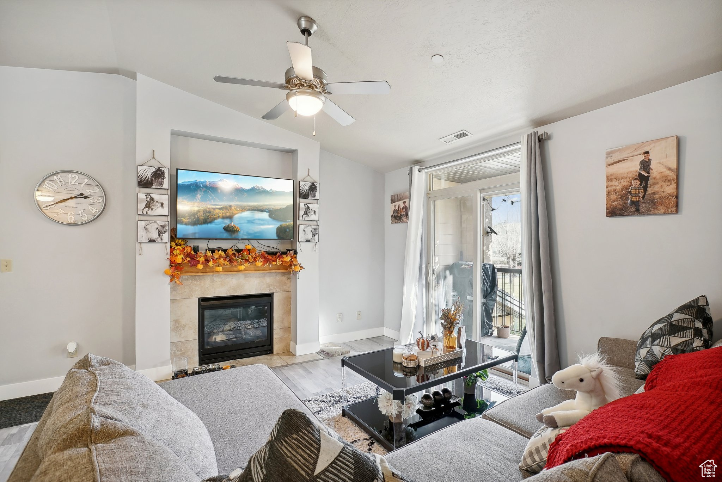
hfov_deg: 96.7
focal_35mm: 16
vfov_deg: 73.8
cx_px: 361
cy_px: 241
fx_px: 321
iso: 400
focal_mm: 16
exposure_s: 1/6
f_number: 8
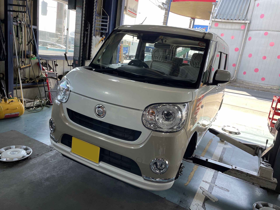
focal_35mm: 26
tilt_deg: -13.9
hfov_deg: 67.3
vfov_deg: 53.1
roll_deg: -8.5
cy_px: 105
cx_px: 140
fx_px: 210
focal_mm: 4.2
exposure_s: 1/225
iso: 32
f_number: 1.6
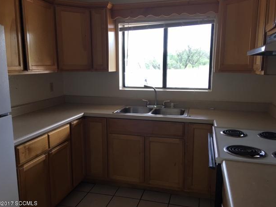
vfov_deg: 46.8
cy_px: 105
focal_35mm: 30
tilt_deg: -8.4
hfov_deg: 60.0
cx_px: 137
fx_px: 239
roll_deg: -0.1
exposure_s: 1/33
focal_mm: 4.15
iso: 32
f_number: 2.2
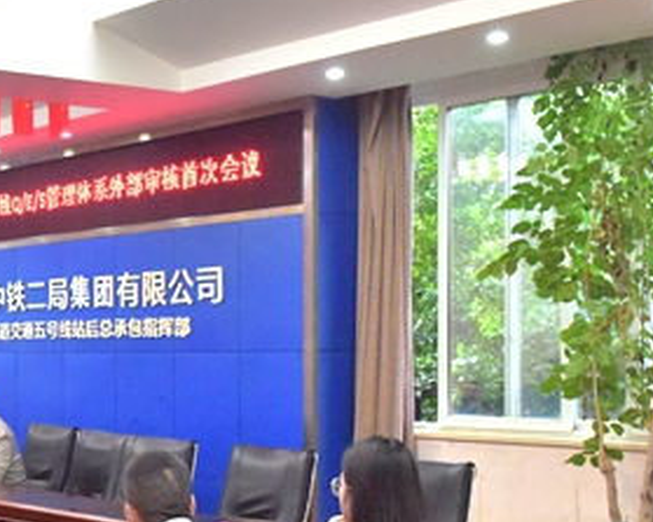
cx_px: 2
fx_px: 1410
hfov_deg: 24.9
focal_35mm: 73
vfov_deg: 20.8
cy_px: 399
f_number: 9
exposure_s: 1/125
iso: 12800
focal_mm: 31
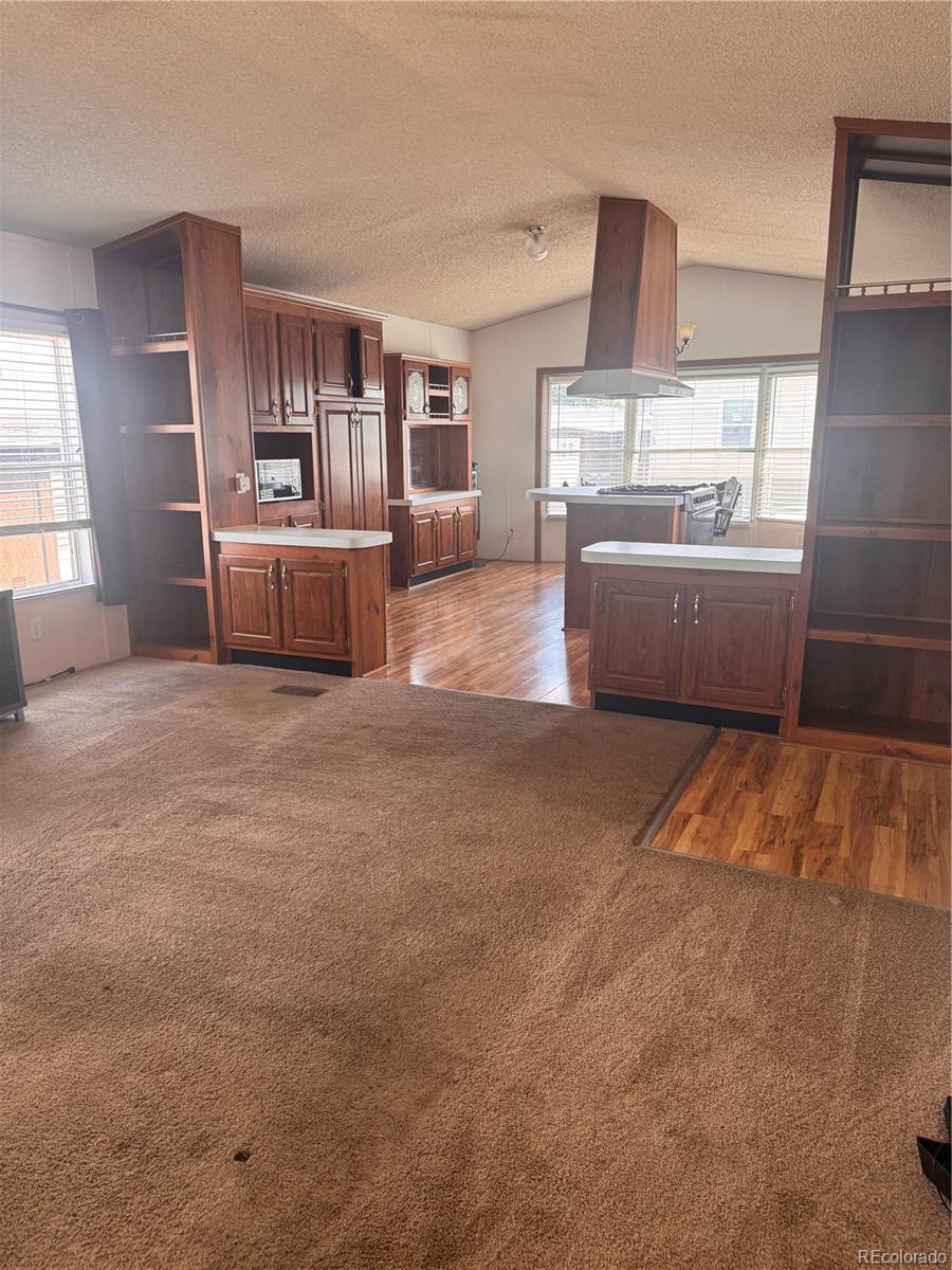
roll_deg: -0.1
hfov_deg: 56.8
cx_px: 476
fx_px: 880
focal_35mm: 24
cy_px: 635
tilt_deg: -12.9
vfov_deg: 71.6
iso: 125
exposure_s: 1/121
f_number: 1.78
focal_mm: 6.76
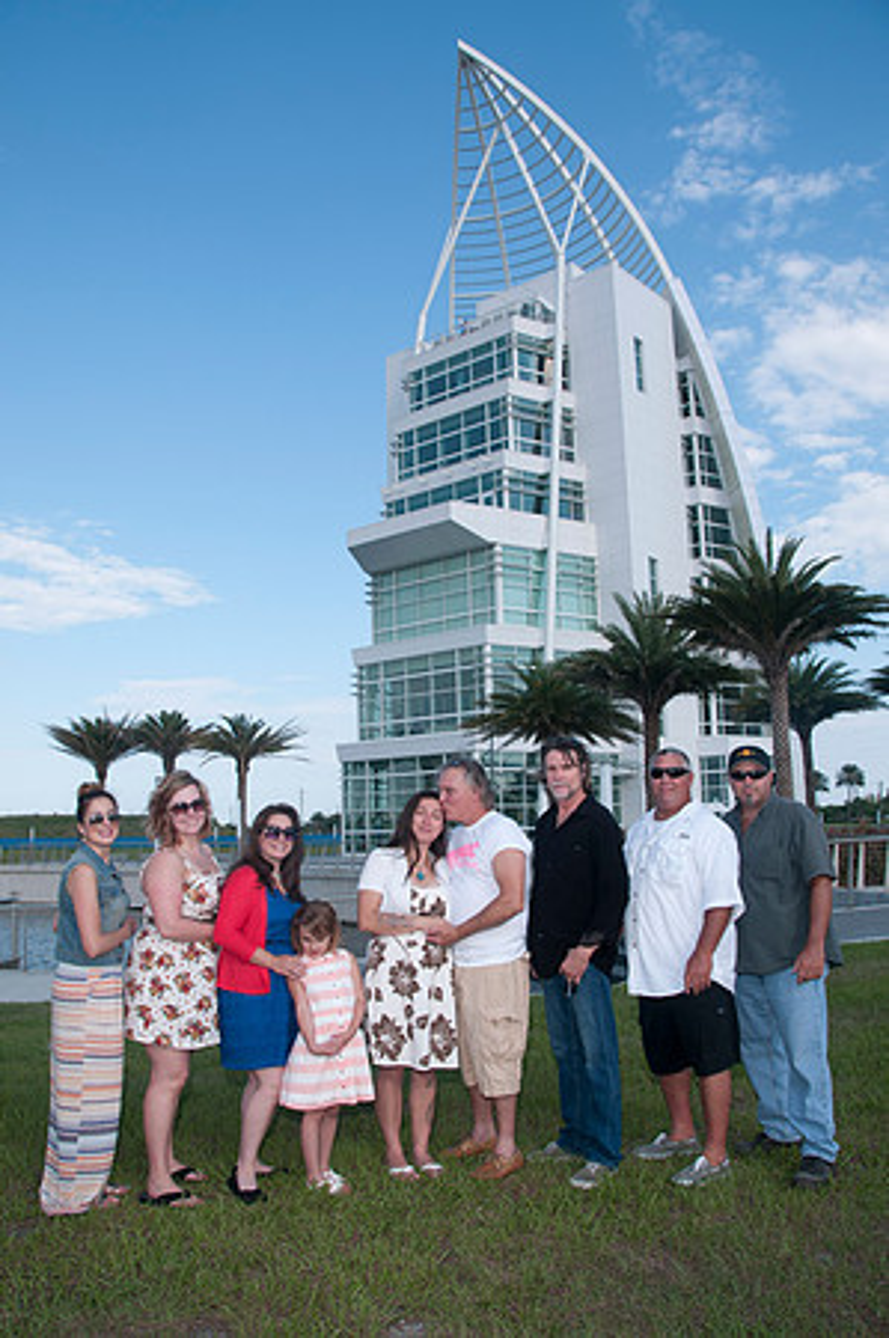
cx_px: 444
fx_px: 1002
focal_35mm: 27
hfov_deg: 47.8
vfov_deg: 67.4
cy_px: 669
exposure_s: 1/250
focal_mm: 18
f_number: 9
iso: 100
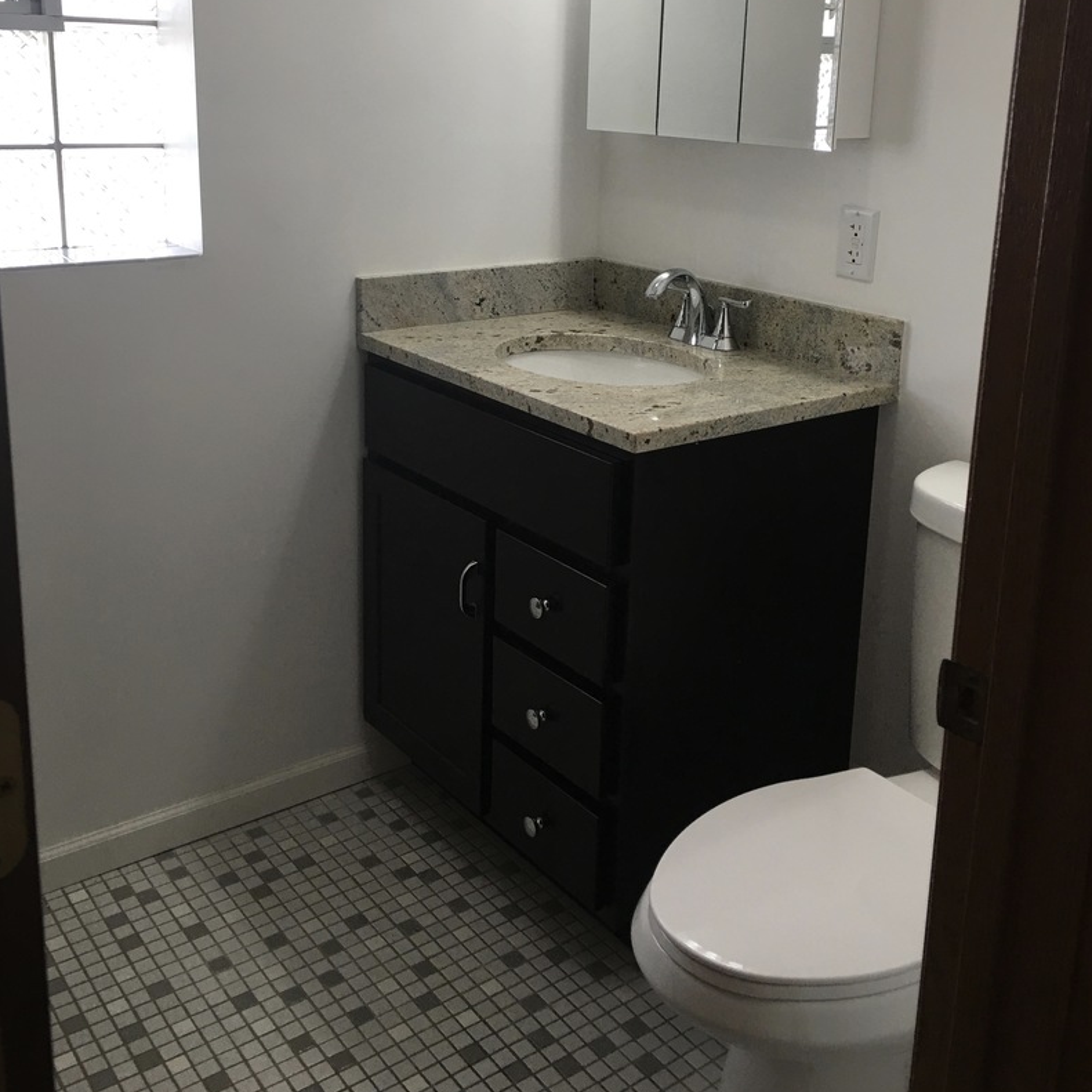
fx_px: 1249
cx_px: 556
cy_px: 373
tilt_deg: -12.0
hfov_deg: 47.2
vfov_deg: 46.5
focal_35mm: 35
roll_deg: -1.9
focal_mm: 4.15
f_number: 2.2
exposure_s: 1/30
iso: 32
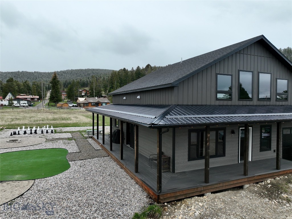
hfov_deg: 71.6
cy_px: 110
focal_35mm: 24
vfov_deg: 56.8
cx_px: 146
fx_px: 202
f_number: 2.8
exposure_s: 1/1600
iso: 140
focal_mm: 12.29
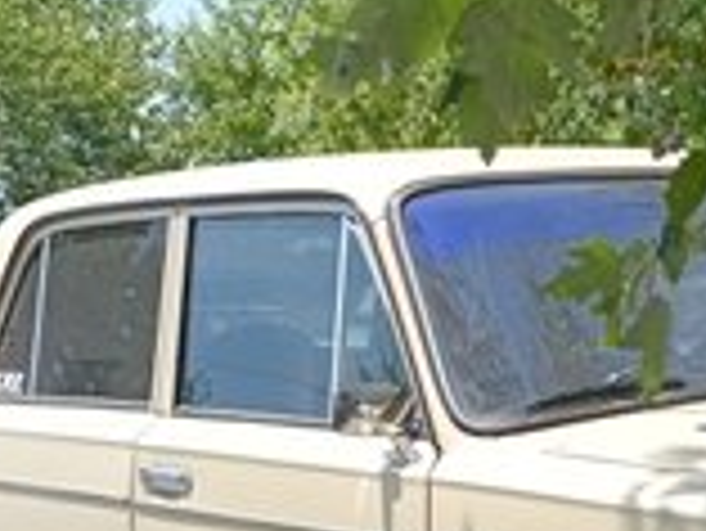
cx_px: 643
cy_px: 590
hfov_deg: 21.5
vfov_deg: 16.1
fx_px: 1817
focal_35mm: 89
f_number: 1.6
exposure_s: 1/407
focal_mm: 6.14
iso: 50
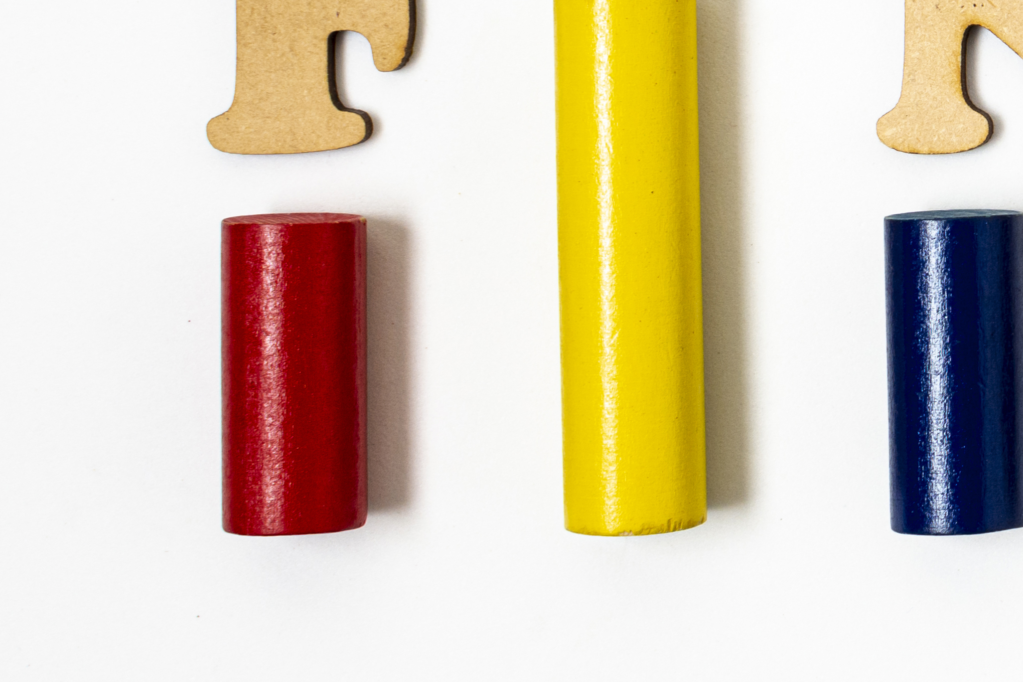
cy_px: -18
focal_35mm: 153
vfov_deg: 8.9
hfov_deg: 12.8
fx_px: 4360
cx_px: 1453
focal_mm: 35
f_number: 7.1
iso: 250
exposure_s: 1/160
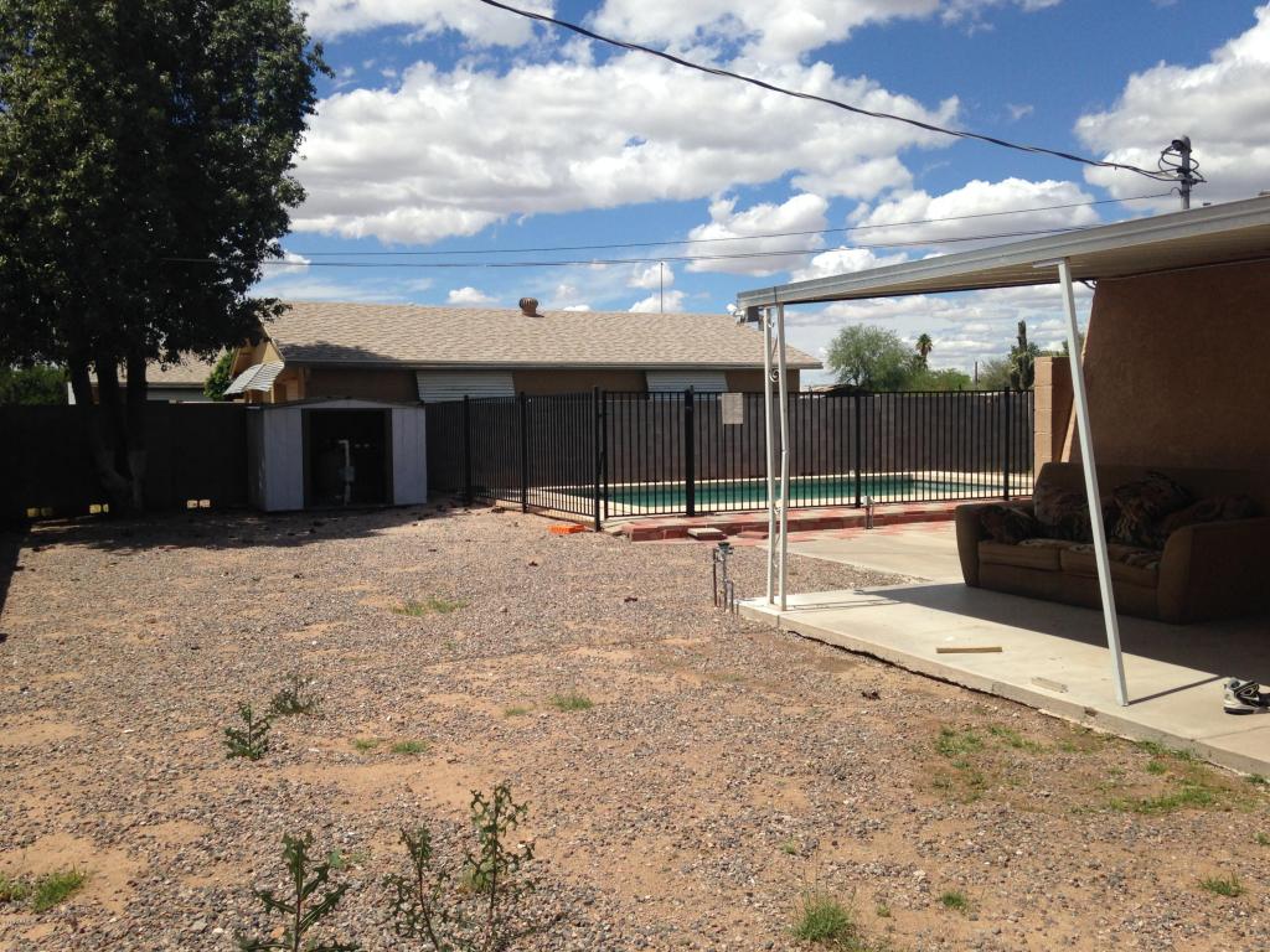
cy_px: 476
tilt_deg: +0.1
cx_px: 635
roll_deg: -1.6
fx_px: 1211
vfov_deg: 42.9
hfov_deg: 55.4
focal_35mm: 33
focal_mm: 4.12
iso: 50
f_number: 2.4
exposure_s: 1/2584
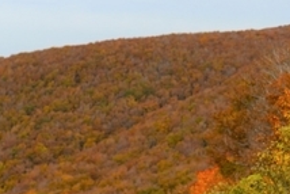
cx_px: 230
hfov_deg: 11.0
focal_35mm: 187
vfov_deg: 7.1
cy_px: 360
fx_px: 1507
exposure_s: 1/80
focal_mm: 50
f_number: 5.6
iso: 100
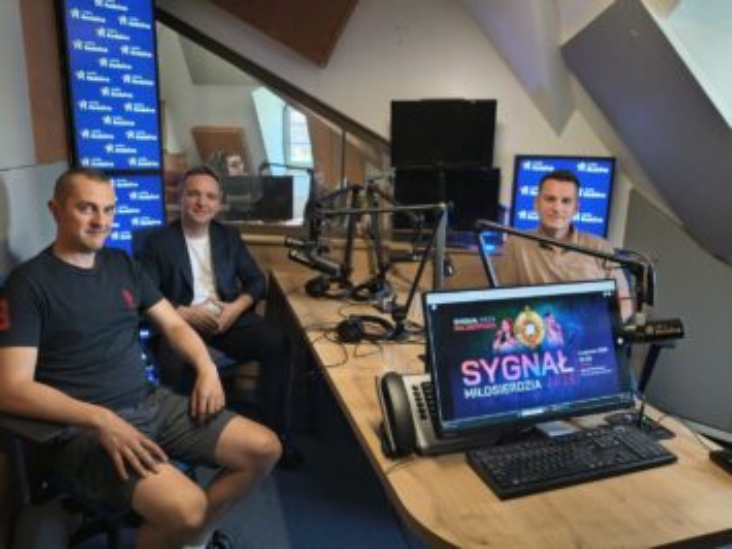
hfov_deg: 67.3
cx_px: 366
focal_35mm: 26
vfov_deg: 53.0
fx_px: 550
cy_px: 274
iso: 543
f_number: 1.8
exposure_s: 1/50
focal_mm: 4.81
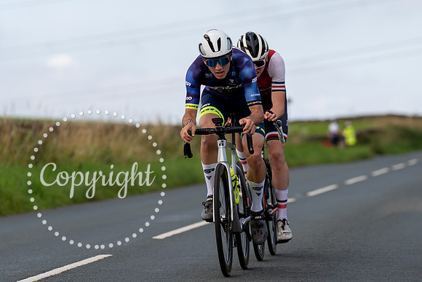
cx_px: 232
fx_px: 3060
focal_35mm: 261
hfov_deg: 7.9
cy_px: 72
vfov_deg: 5.3
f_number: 3.5
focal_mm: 175
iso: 100
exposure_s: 1/800
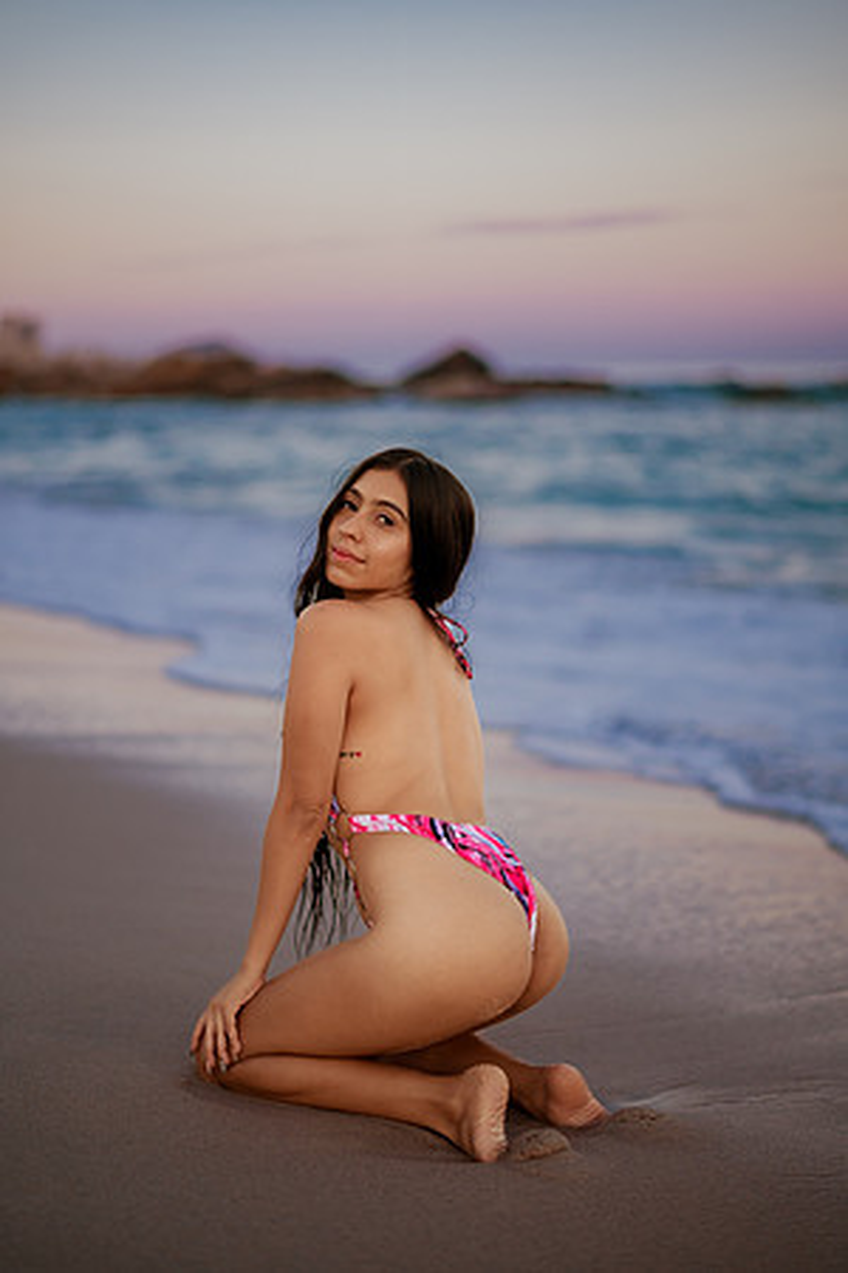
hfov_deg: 23.4
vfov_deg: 34.5
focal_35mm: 58
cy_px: 636
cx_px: 424
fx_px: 2049
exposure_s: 1/1000
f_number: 1.4
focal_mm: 58
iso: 250
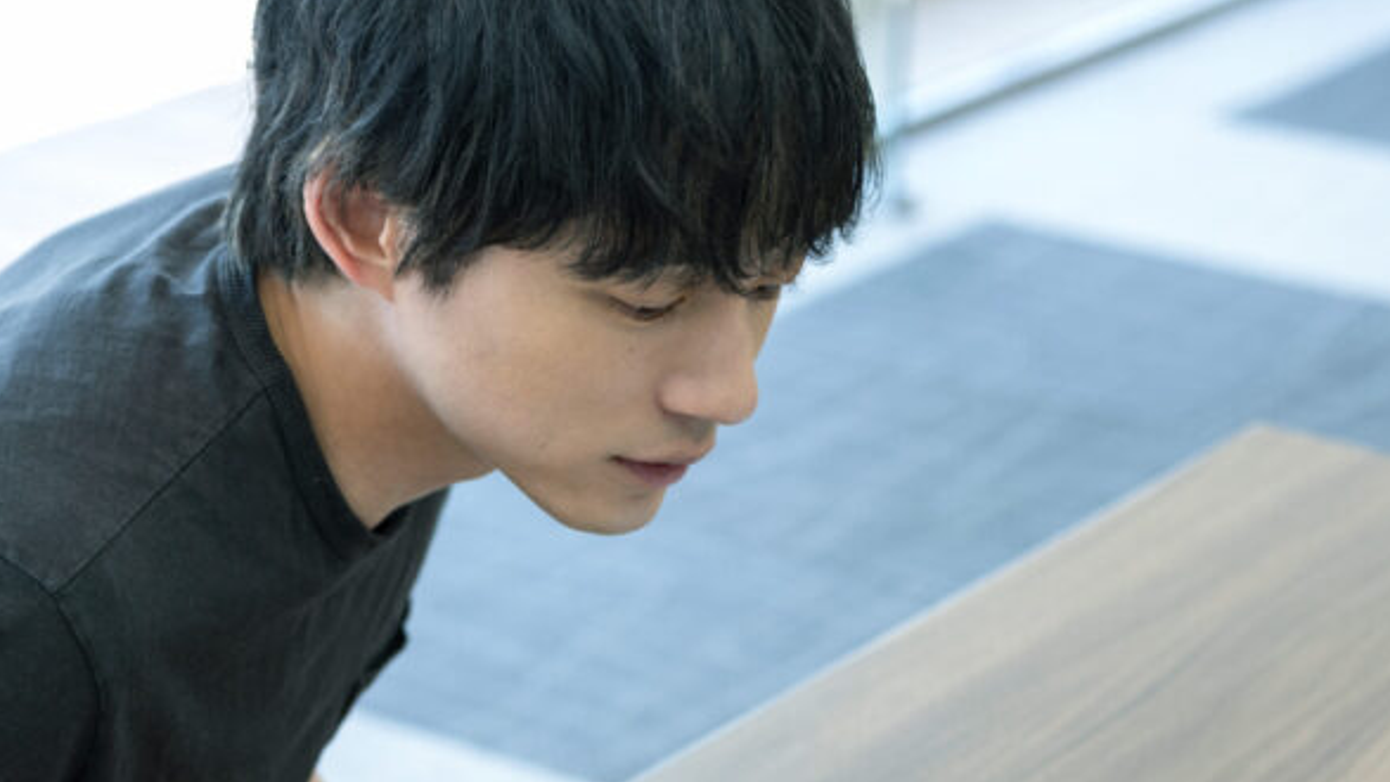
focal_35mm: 107
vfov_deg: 11.2
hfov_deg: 20.0
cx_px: 511
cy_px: 786
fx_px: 3943
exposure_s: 1/125
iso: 200
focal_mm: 50
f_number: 2.8
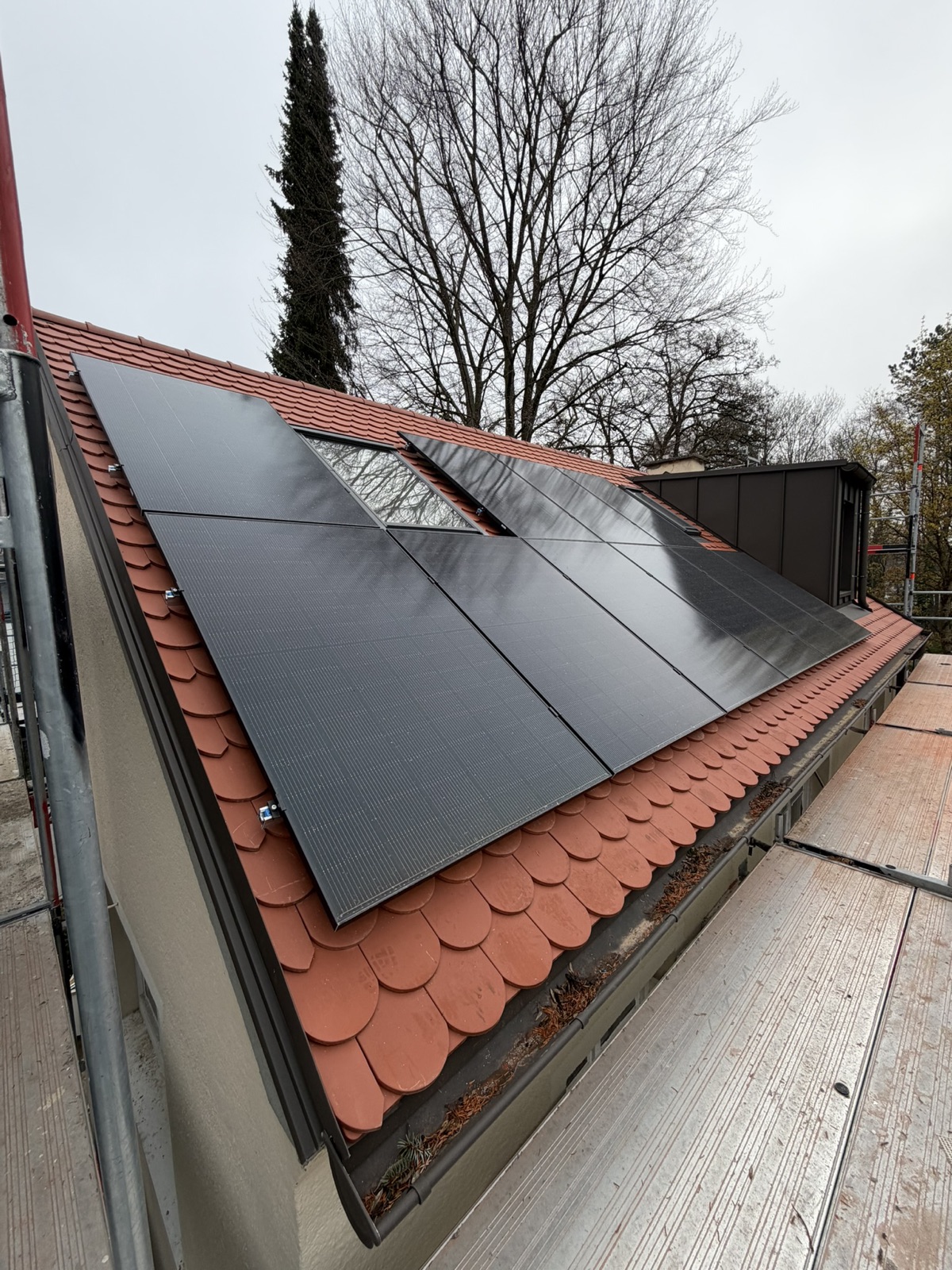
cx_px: 476
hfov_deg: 85.7
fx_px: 513
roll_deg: +1.4
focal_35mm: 14
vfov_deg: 102.1
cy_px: 635
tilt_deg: -6.4
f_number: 2.2
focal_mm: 2.22
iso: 50
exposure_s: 1/370
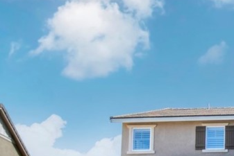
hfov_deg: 22.3
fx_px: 533
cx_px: 299
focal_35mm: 82
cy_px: 197
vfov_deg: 15.9
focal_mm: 18
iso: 800
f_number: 5
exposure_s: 1/2000
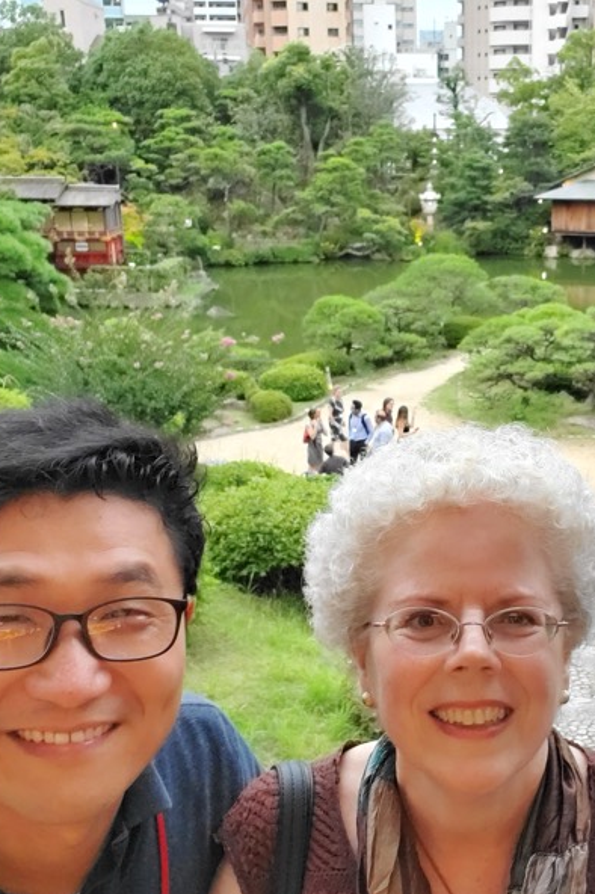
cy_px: 452
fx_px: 1117
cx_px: 461
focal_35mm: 45
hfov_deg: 29.3
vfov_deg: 43.6
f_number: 1.9
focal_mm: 3.3
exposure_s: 1/120
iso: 250
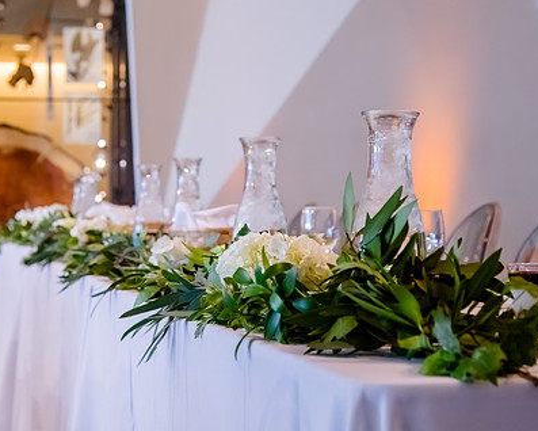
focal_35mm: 88
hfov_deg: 21.7
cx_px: 186
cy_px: 167
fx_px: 1402
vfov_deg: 17.5
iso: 2500
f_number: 5
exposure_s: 1/200
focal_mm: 55
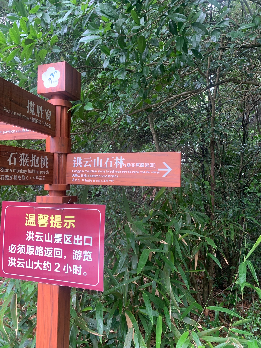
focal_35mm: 26
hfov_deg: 53.1
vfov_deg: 67.3
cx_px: 130
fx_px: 261
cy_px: 174
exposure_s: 1/60
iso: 200
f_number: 1.8
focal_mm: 4.25
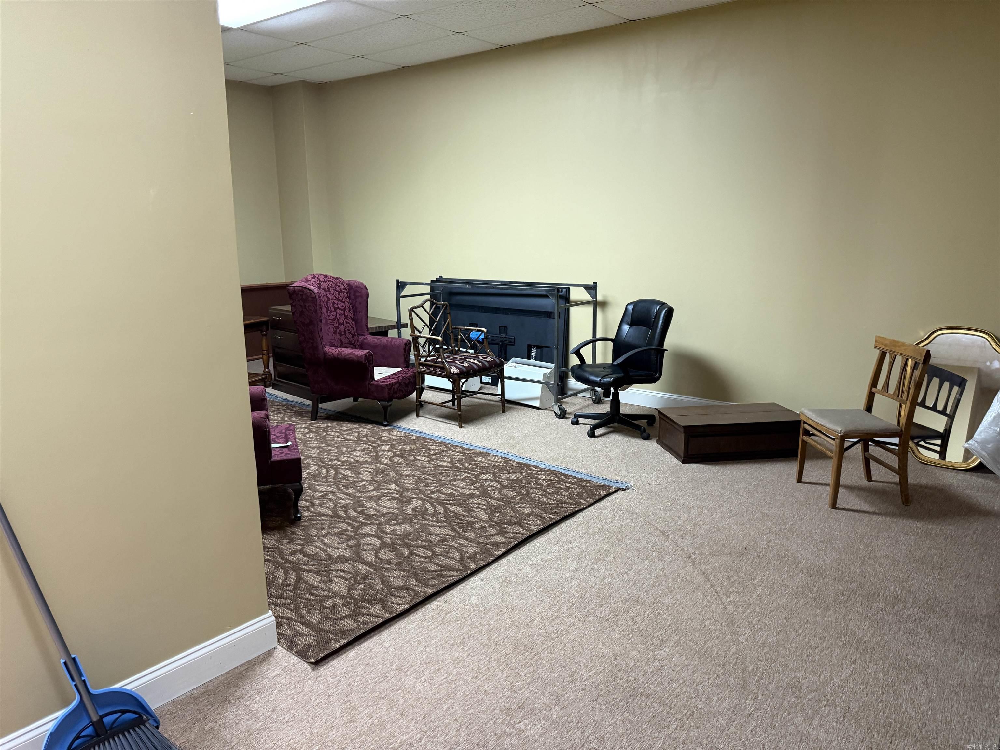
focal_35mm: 24
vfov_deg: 56.8
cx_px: 500
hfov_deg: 71.6
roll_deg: +0.9
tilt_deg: -9.7
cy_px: 375
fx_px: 693
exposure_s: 1/60
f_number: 1.78
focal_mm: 6.76
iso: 320
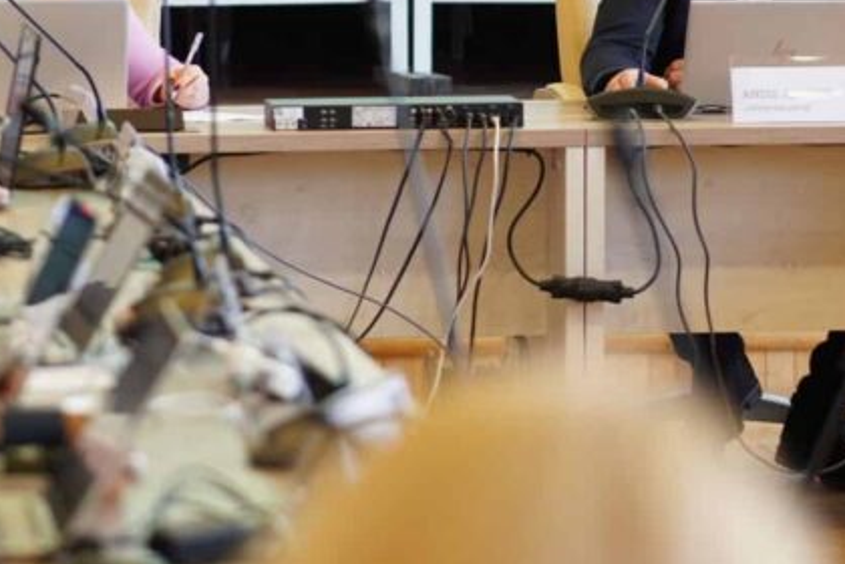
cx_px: 437
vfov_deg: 5.0
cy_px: 75
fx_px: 6436
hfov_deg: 7.5
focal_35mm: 274
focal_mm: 75
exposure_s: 1/160
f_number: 2.2
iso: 400
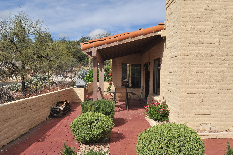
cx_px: 116
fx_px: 226
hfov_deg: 54.5
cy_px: 78
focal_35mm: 35
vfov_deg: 37.8
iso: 320
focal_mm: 35
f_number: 14
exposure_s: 1/320
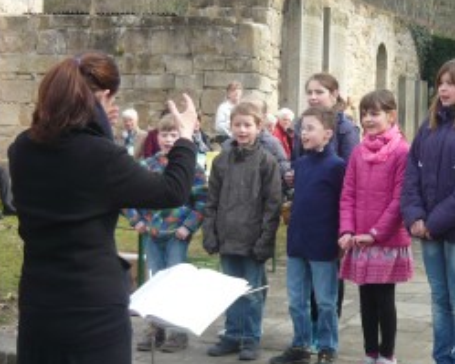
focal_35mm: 75
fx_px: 1010
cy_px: 158
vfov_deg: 20.4
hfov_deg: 25.0
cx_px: 356
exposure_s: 1/400
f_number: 2.8
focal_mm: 5.5
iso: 100
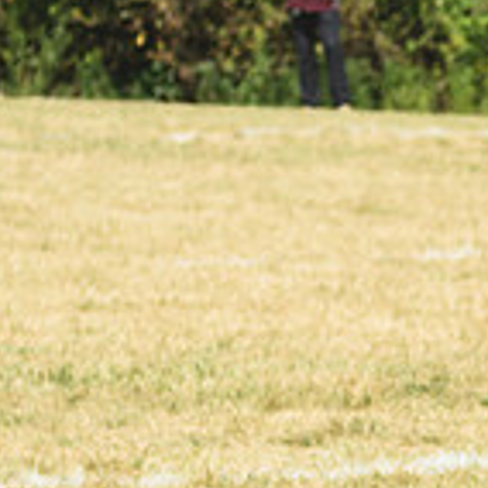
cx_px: 763
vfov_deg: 2.3
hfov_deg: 2.2
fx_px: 12409
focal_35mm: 778
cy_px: 230
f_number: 5
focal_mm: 150
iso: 125
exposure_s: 1/1000
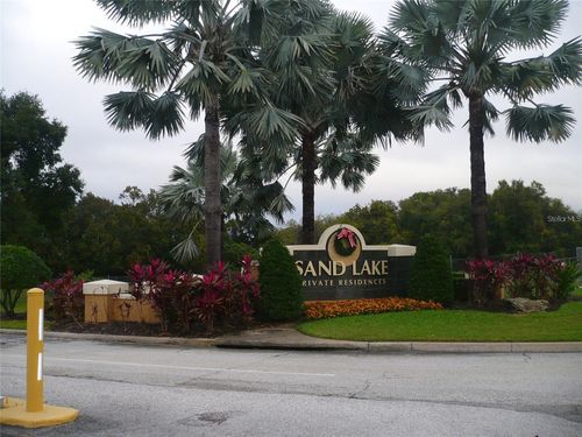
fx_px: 588
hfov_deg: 52.6
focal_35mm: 35
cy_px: 218
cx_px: 291
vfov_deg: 40.7
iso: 100
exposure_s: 1/200
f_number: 2.8
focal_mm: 5.8
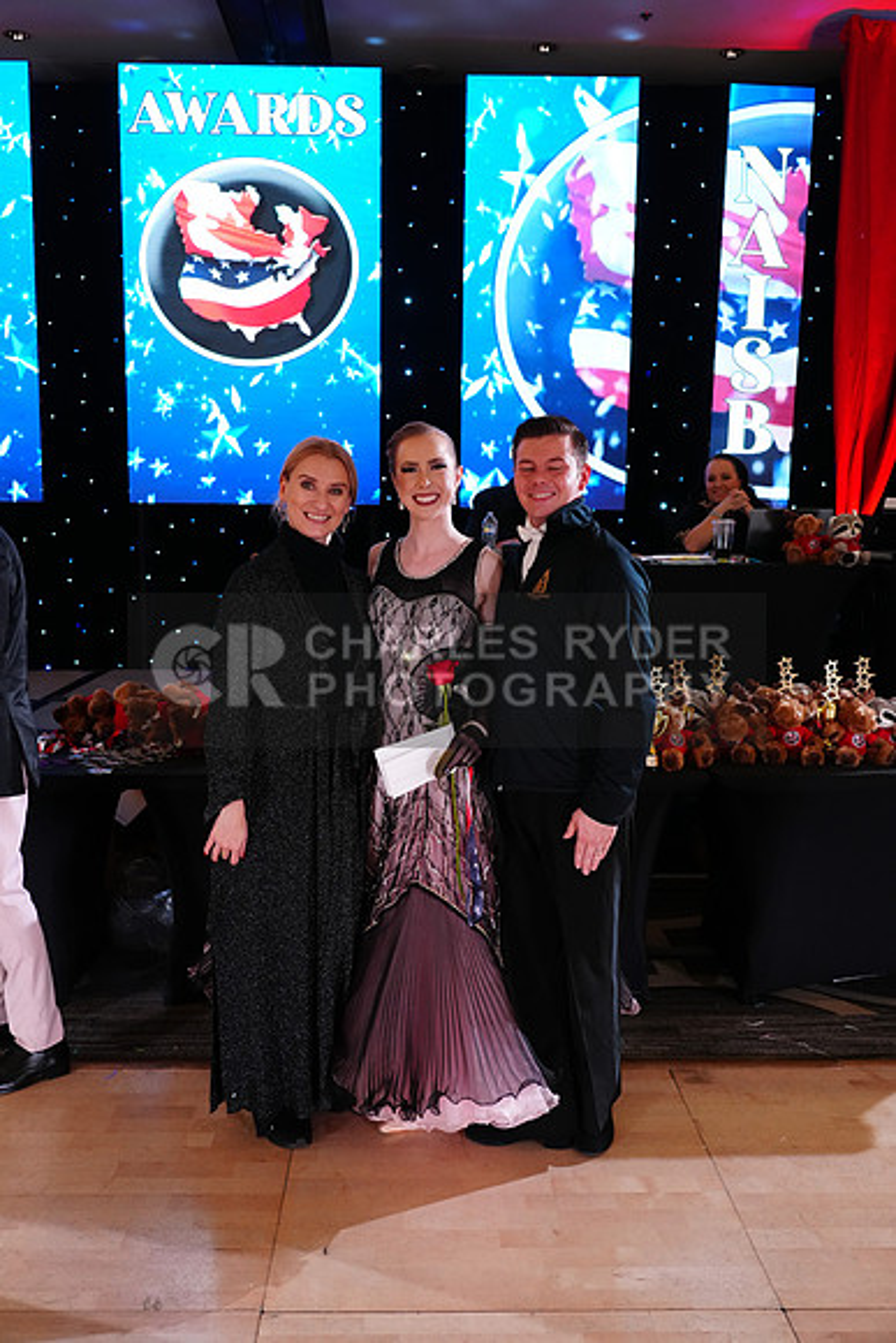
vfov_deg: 61.9
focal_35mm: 30
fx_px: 1119
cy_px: 672
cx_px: 448
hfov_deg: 43.6
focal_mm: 30
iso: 3200
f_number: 4
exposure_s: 1/200
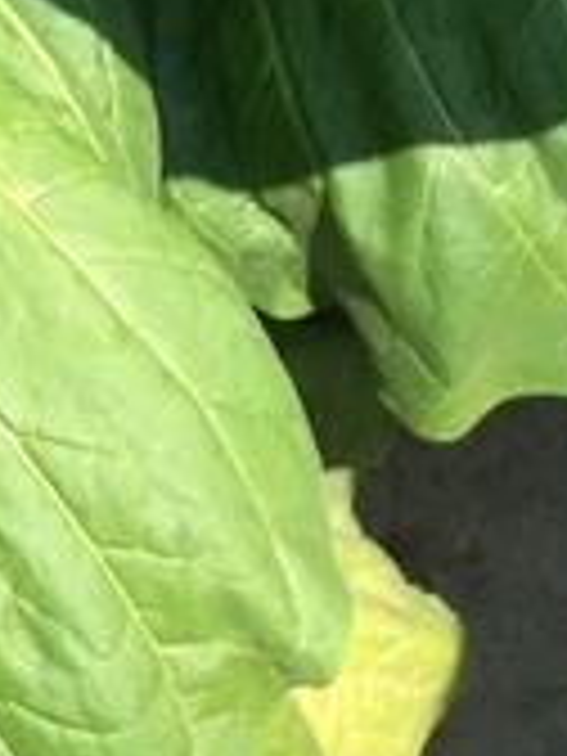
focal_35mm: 125
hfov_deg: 11.7
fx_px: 2730
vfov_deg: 13.4
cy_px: -783
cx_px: 11
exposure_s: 1/1172
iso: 32
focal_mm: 4.12
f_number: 2.2
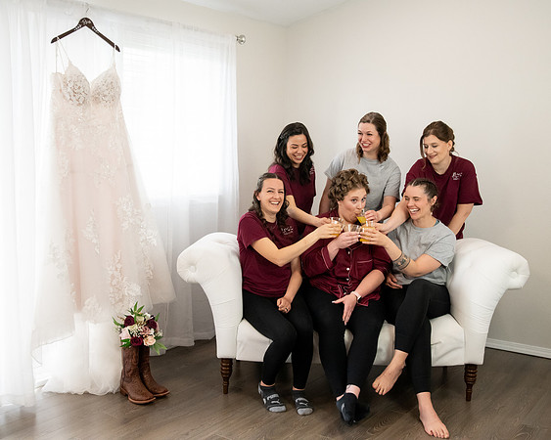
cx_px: 269
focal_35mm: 40
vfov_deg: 37.1
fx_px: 656
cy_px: 194
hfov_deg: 45.5
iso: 4000
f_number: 4
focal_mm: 32
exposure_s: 1/320
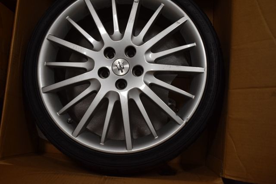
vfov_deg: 35.5
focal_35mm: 38
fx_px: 287
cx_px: 138
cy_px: 92
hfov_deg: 51.3
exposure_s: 1/80
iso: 400
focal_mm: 25
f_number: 5
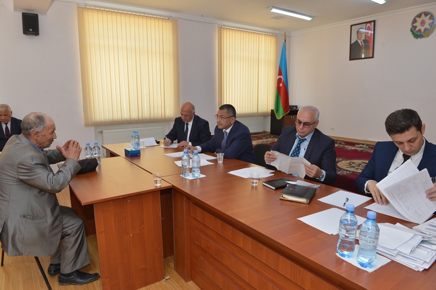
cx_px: 218
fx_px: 290
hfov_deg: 73.8
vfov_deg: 53.1
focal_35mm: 24
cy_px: 145
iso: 640
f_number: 6.3
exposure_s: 1/125
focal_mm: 24
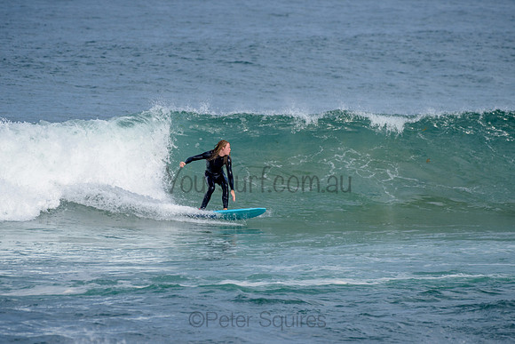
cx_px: 258
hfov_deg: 3.4
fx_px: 8757
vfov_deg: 2.2
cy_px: 172
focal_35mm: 612
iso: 160
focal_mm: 500
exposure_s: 1/1250
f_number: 5.6
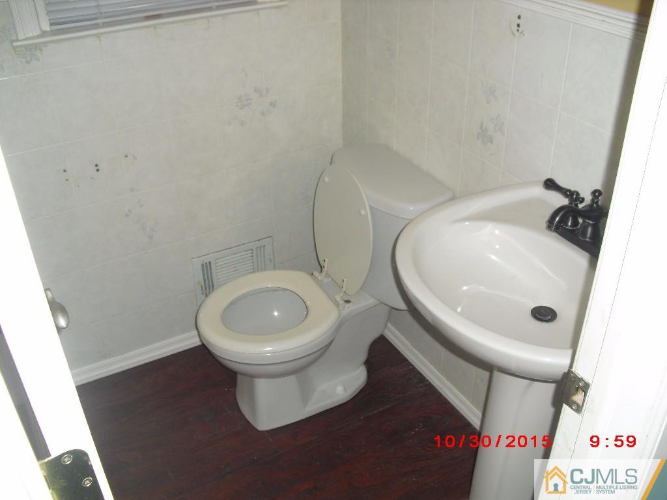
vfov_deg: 39.7
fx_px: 694
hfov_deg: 51.4
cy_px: 250
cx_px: 334
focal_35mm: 36
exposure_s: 1/60
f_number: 3.1
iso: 100
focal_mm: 6.3
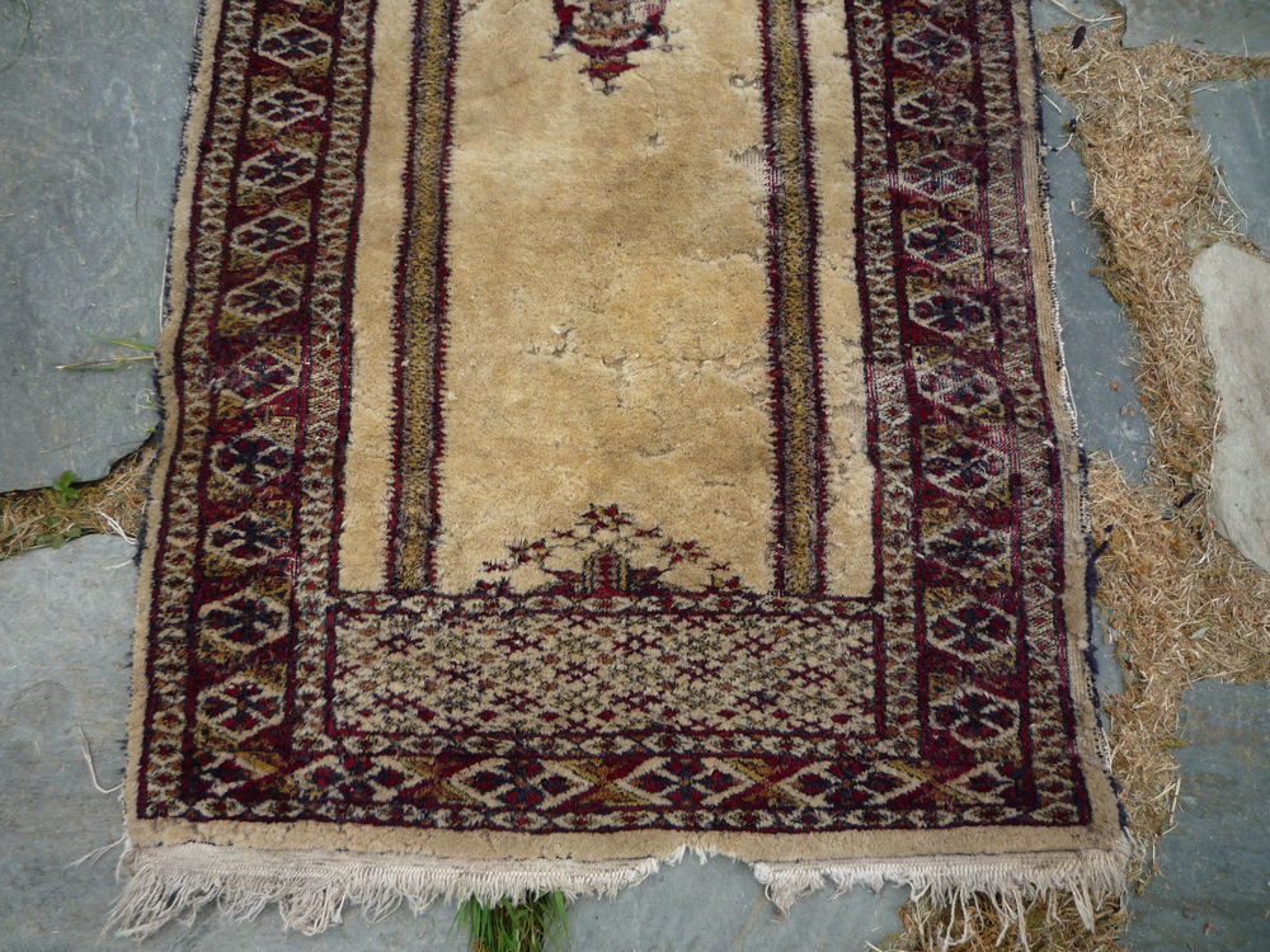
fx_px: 1101
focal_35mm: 30
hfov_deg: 60.0
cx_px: 635
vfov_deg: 46.8
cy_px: 476
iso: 100
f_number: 4
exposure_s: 1/250
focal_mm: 5.2
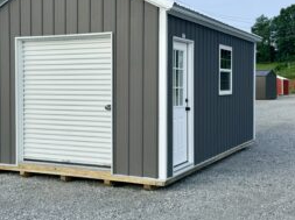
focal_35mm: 57
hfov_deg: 33.6
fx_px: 485
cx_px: 106
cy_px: 98
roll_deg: -0.1
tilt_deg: -1.3
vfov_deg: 25.6
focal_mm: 6.76
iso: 80
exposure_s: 1/3021
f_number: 1.78
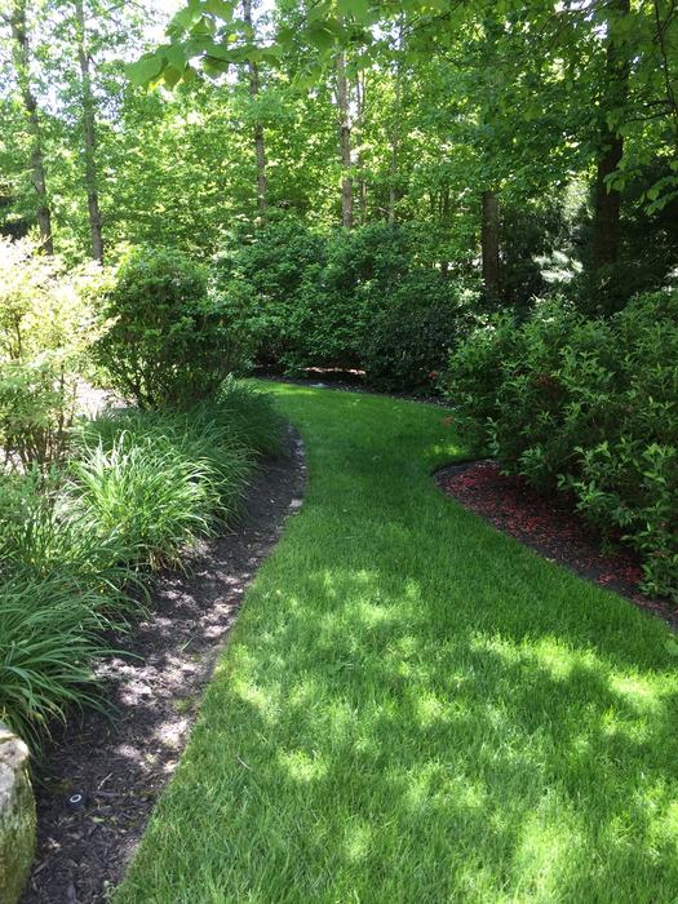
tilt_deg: -13.1
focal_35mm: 29
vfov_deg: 61.7
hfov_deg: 48.2
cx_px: 339
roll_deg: +1.4
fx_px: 757
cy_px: 452
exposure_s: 1/120
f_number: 2.2
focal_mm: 4.15
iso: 32
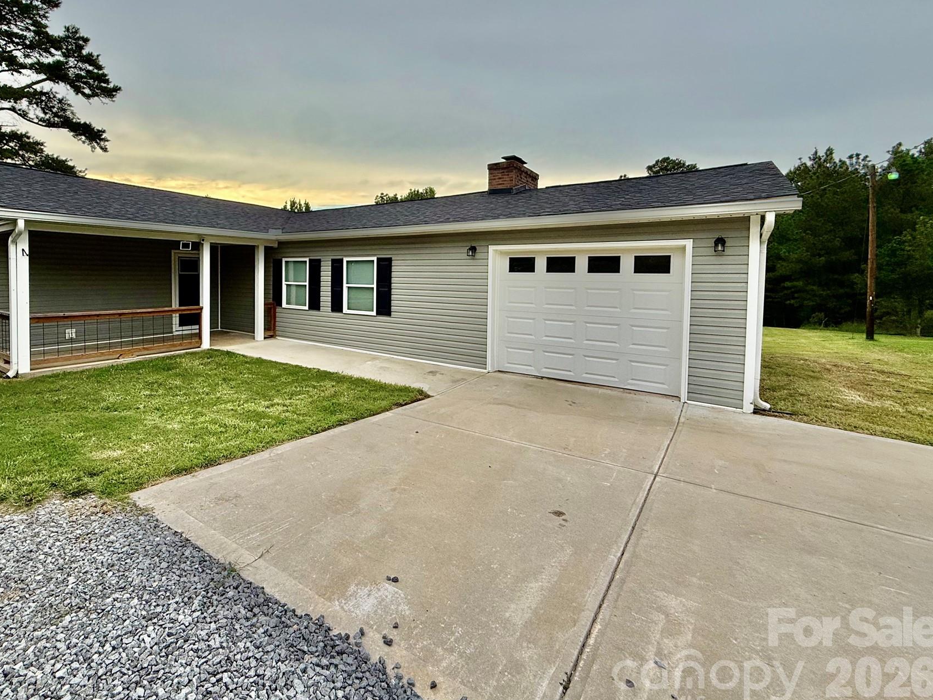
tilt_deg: -1.8
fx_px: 458
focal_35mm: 17
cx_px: 378
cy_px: 292
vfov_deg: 74.2
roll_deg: -0.7
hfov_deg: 90.0
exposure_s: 1/374
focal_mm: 2.22
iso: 50
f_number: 2.2
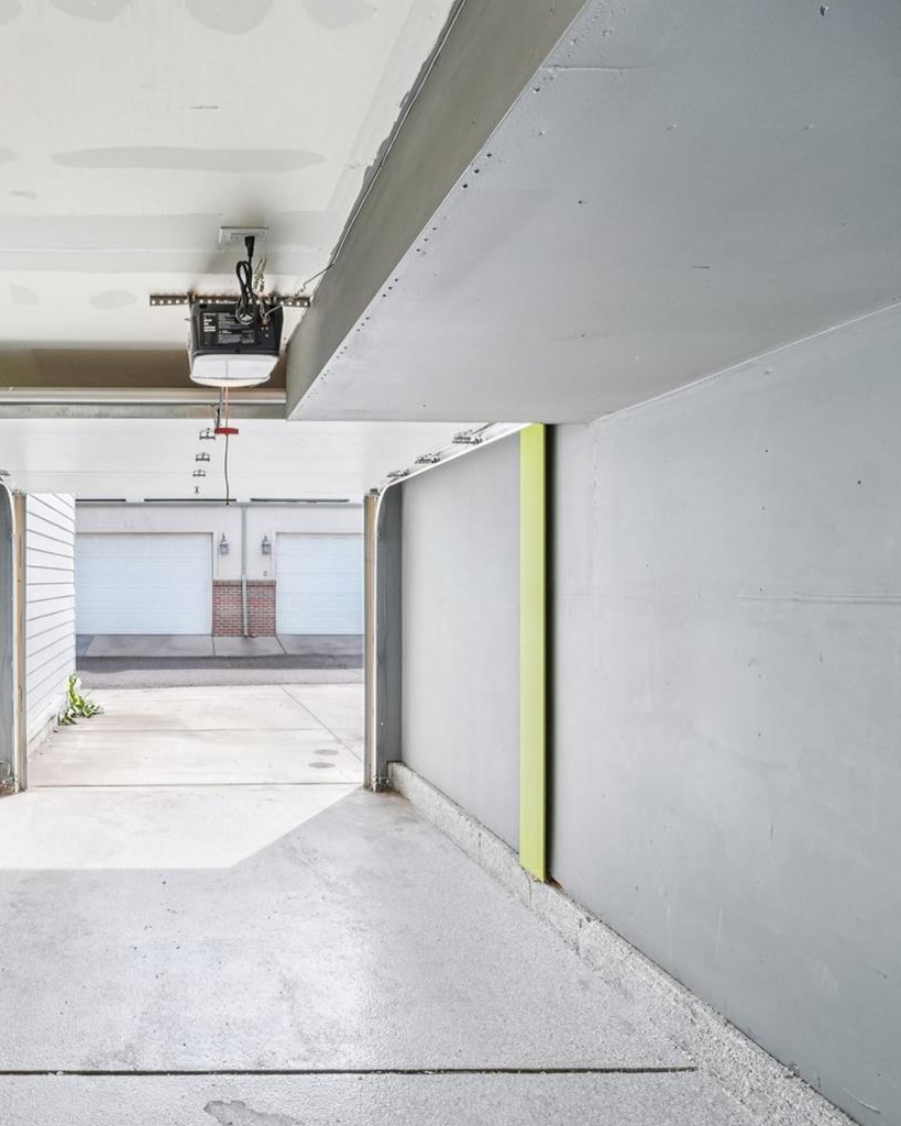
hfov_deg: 58.5
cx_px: 187
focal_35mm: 22
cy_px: 582
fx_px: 733
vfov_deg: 75.0
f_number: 8
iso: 800
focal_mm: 10
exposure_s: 1/40
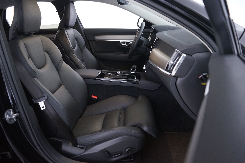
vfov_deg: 40.0
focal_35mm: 33
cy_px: 82
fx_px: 225
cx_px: 122
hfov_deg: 57.2
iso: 2500
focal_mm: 33
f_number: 4
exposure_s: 1/8
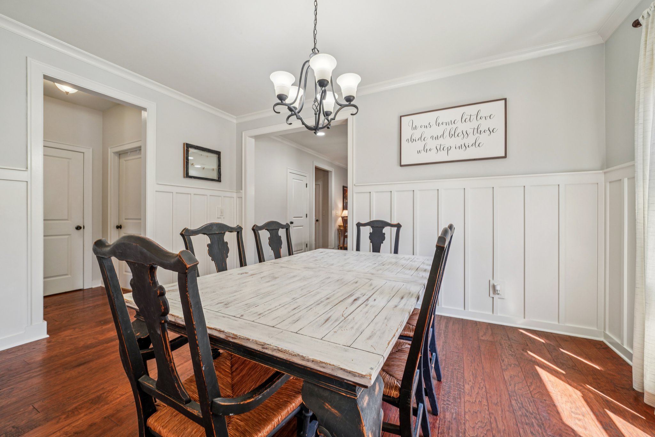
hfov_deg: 104.3
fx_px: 255
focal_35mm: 14
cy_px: 218
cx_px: 328
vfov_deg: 81.2
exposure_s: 1/30
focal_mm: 14
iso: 400
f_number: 8
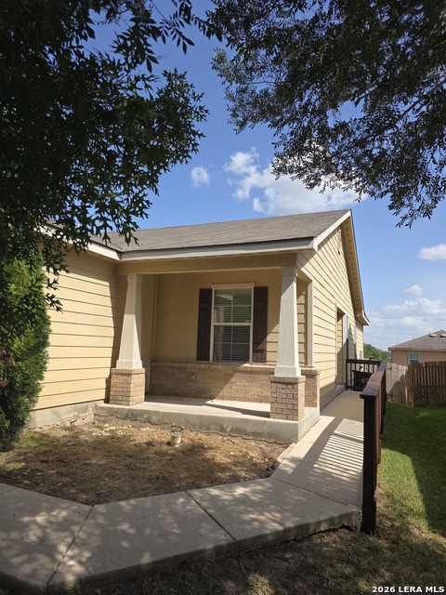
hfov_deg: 58.9
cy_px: 298
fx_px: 395
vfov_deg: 73.9
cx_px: 223
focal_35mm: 23
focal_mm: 6.3
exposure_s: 1/705
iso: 12
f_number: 1.7
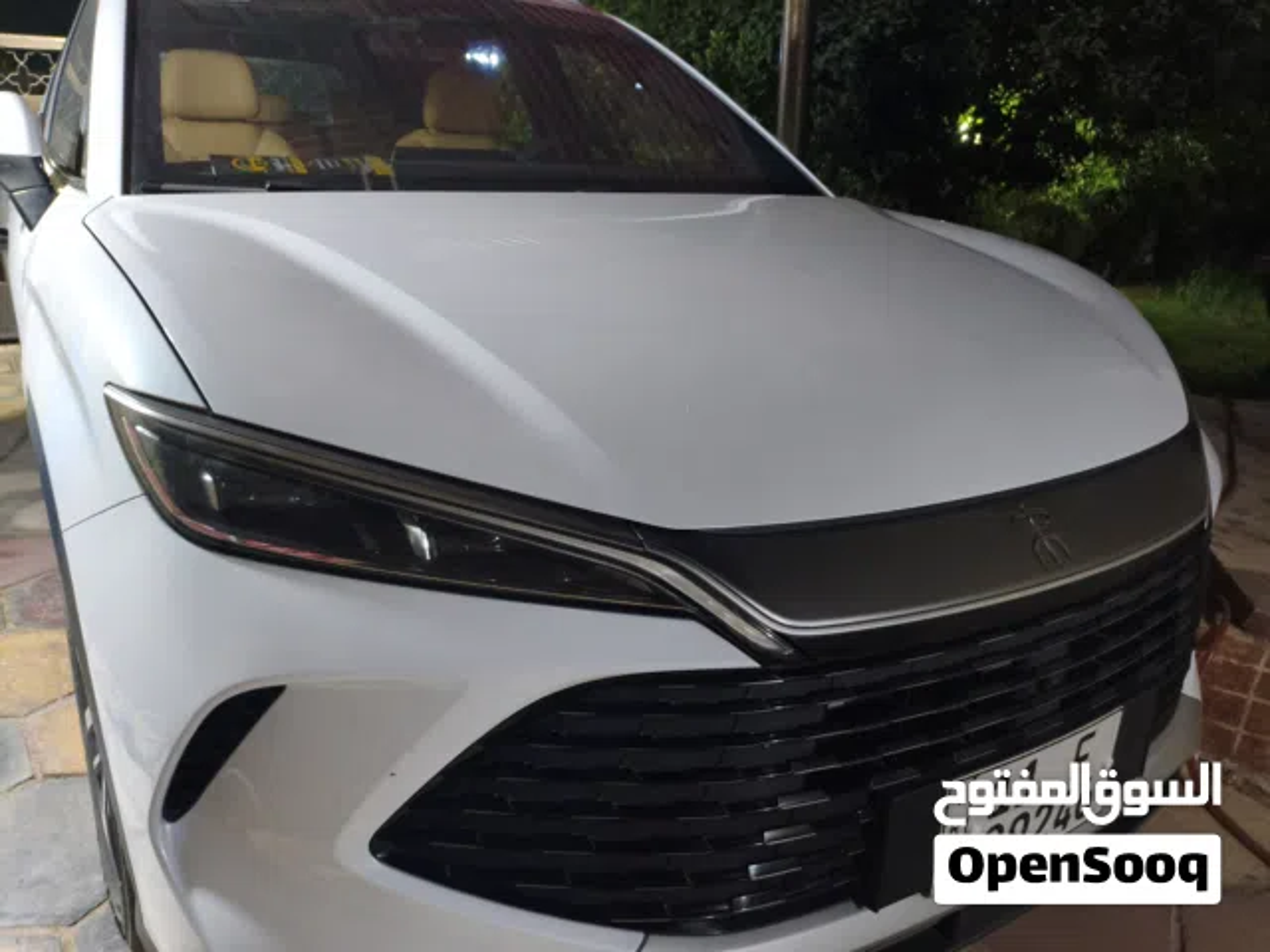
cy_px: 476
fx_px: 954
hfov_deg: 67.3
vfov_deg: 53.1
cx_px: 635
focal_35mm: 26
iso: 500
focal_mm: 4.94
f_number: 1.5
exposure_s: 1/50
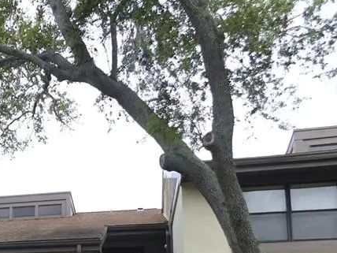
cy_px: 271
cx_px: -41
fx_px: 535
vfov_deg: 24.9
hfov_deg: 30.8
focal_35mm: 55
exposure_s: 1/250
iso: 125
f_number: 3
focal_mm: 4
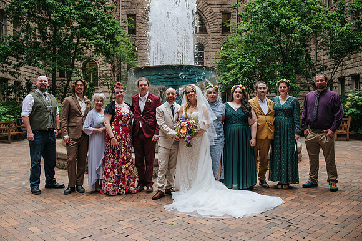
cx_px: 175
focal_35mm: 36
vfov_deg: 36.7
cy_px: 123
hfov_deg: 52.9
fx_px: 364
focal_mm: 35
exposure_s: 1/400
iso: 360
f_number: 3.2
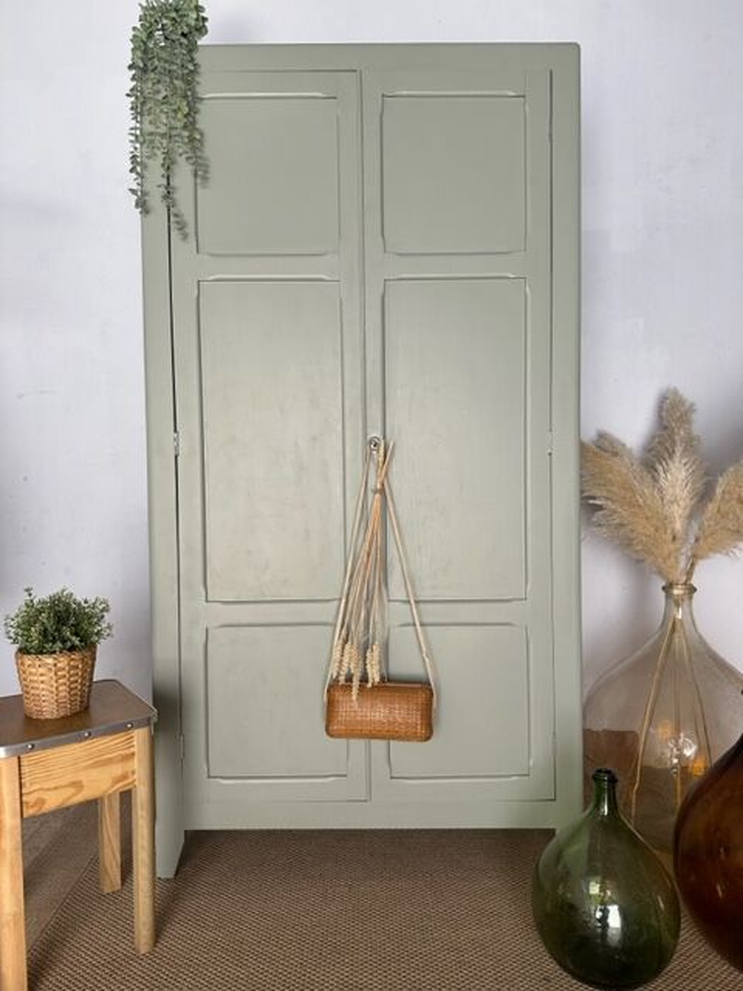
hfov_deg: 56.8
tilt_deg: -1.3
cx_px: 372
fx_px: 687
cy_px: 496
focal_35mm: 24
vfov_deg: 71.6
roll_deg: +0.5
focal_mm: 6.86
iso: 80
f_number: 1.78
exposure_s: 1/350
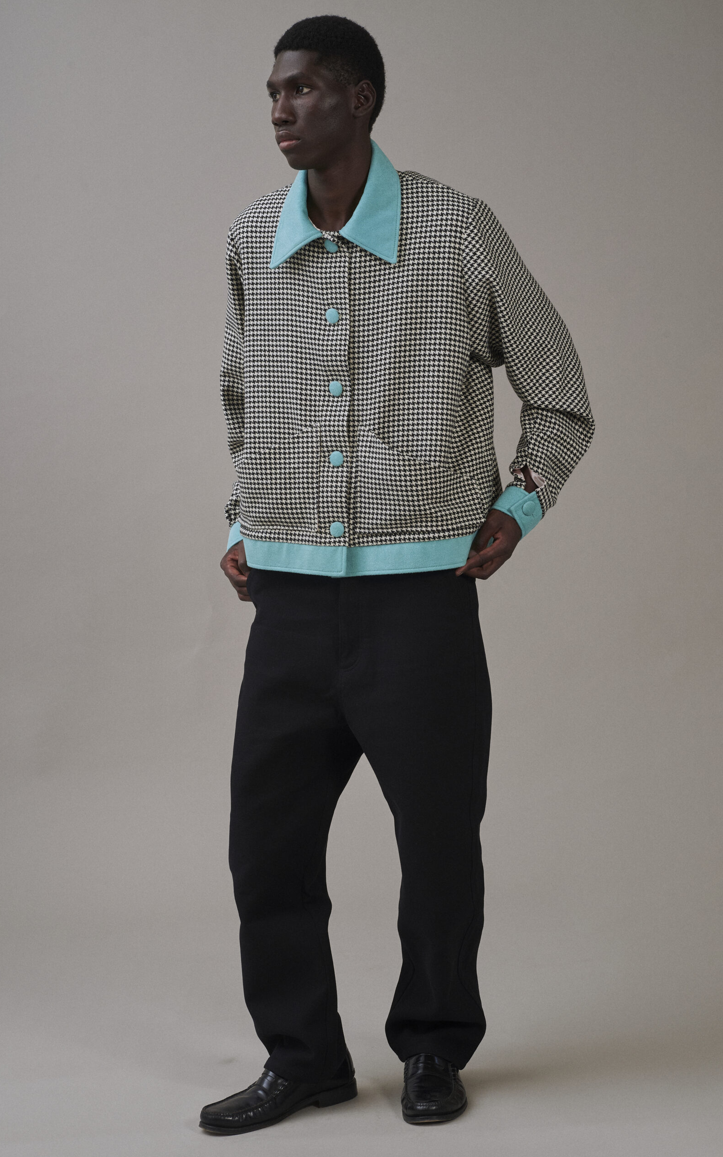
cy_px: 583
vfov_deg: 28.6
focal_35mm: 72
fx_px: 2270
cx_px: 376
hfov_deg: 18.1
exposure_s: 1/160
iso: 200
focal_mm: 70
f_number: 11
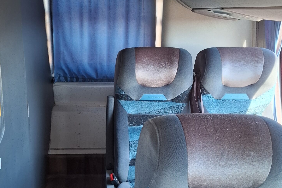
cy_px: 107
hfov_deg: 46.3
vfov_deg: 31.8
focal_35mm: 42
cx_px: 125
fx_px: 329
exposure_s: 1/25
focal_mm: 5.54
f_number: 1.8
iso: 320
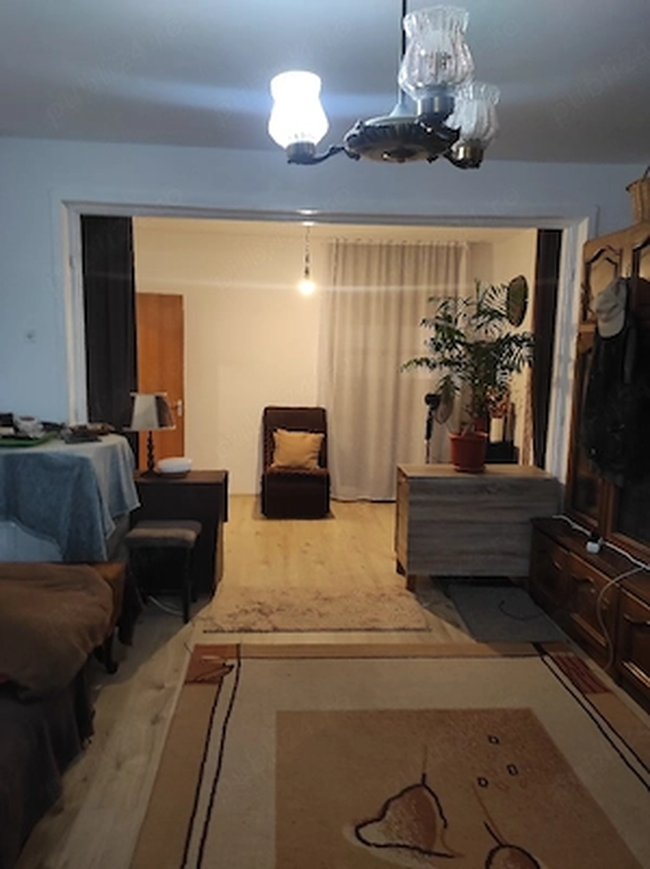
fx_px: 627
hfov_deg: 54.8
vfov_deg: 69.4
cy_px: 434
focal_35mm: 25
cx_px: 325
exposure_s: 1/33
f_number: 1.89
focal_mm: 5.43
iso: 316
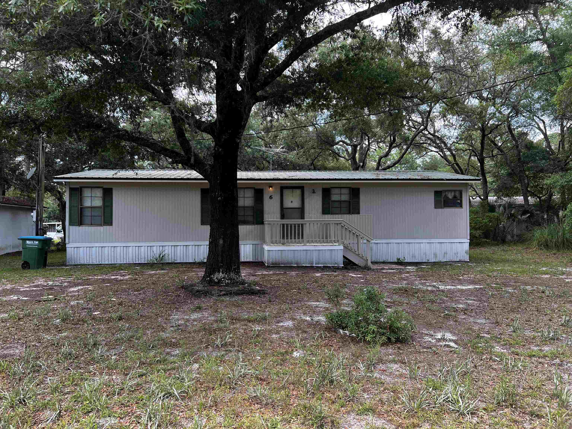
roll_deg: +0.7
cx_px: 286
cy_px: 214
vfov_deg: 53.1
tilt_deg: +0.9
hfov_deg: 67.3
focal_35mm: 26
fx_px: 430
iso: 50
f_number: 1.5
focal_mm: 5.7
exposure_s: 1/404
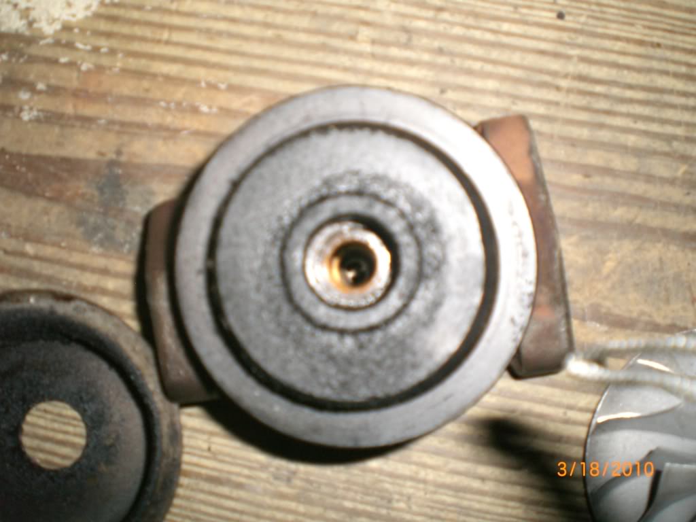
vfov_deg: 37.7
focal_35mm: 38
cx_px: 348
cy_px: 261
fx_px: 764
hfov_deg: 49.0
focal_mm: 6.3
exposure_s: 1/60
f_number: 3.1
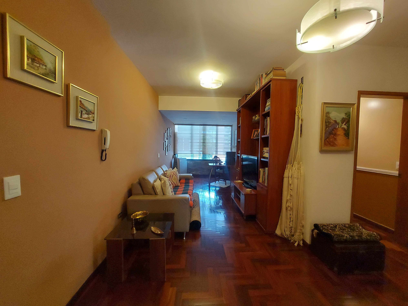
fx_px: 153
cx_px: 204
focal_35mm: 13
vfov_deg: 89.9
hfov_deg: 106.2
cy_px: 153
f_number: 2.2
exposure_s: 1/30
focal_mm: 1.74
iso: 250
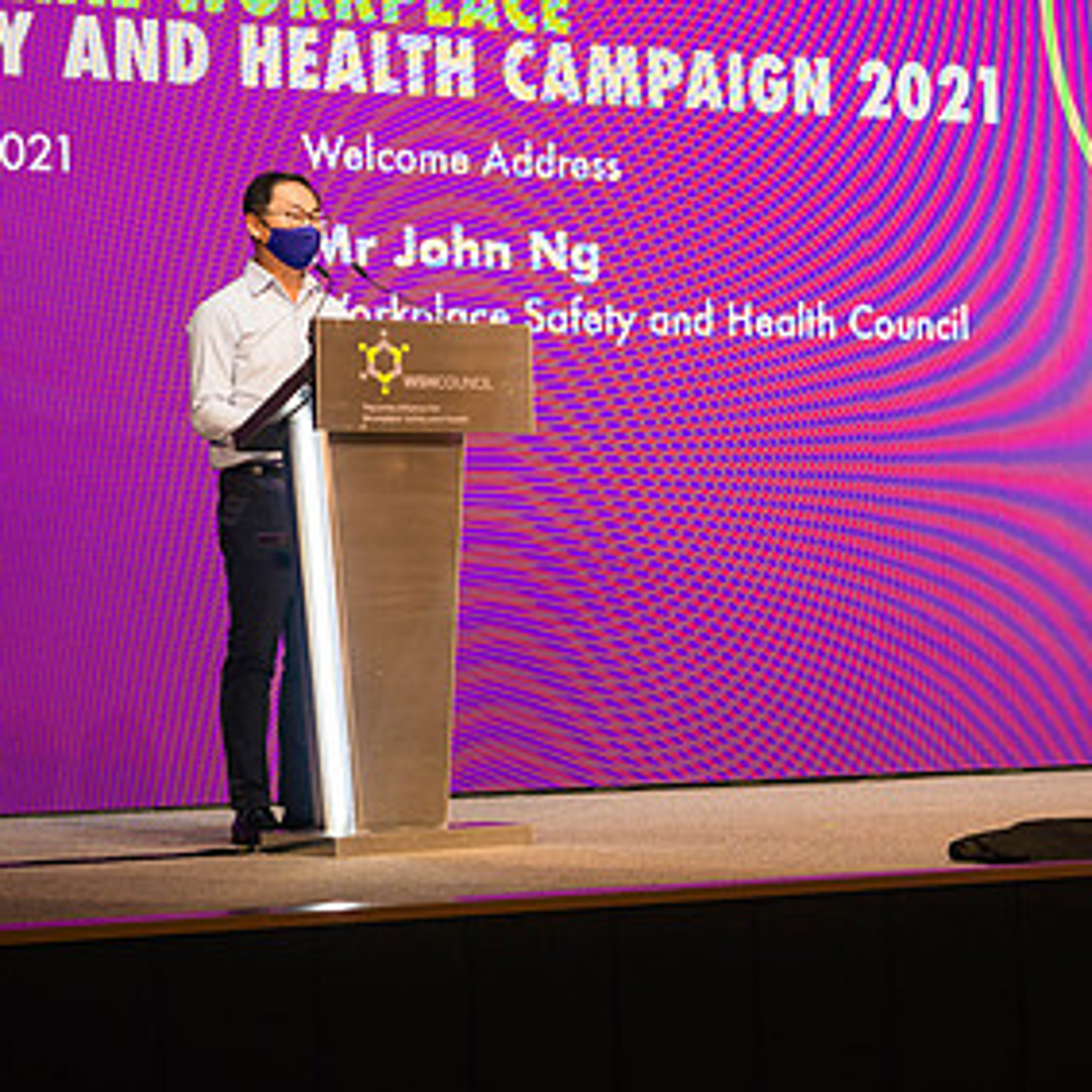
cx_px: 606
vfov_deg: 16.6
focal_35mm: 105
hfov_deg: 16.6
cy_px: 407
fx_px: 3747
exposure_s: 1/125
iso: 500
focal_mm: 28
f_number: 2.8
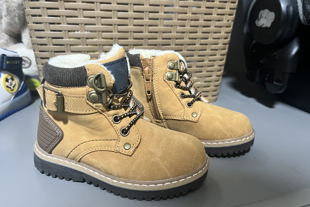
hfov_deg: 65.5
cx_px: 154
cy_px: 108
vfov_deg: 46.4
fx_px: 241
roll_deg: -1.2
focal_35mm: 28
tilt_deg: -19.5
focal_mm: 5.1
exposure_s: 1/55
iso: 500
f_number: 1.6
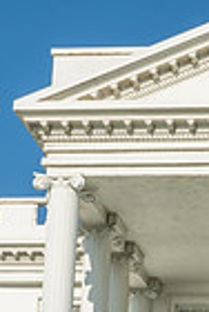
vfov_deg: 16.4
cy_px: 406
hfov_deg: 11.4
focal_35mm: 118
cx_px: 265
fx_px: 1022
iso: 200
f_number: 16
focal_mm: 24
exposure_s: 1/200
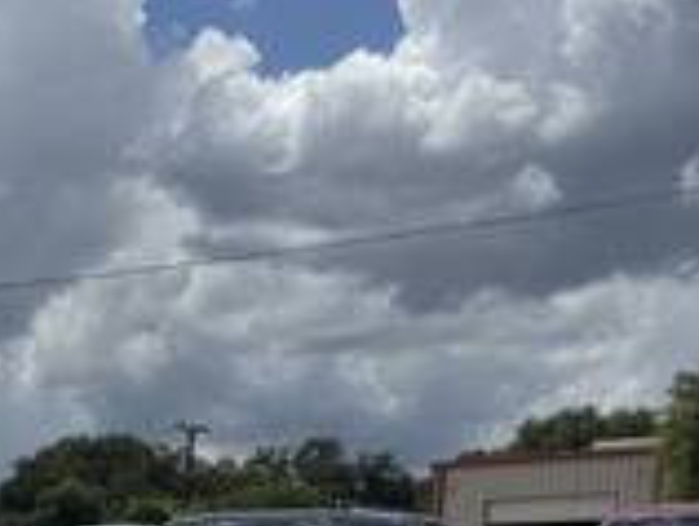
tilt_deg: -10.2
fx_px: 1962
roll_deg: +0.0
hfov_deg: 16.9
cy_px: 986
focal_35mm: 97
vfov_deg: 13.5
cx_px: -531
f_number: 1.78
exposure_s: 1/10417
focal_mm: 6.76
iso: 80
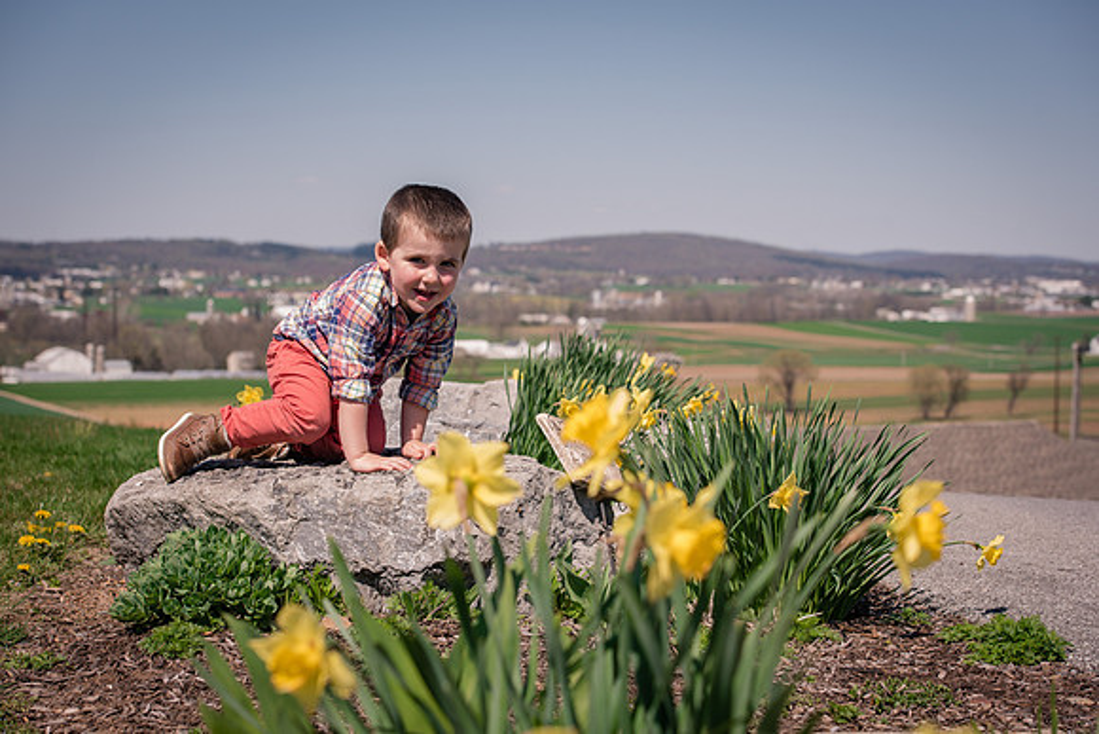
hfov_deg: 28.8
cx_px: 550
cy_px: 367
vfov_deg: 19.5
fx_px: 2137
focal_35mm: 70
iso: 200
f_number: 6.3
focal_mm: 70
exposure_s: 1/500
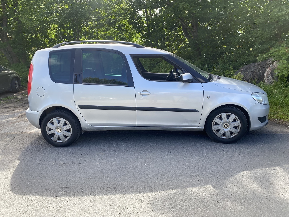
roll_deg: +2.7
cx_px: 144
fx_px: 217
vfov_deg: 53.1
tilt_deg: -16.0
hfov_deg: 67.3
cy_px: 108
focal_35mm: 26
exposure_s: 1/644
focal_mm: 4.25
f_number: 1.8
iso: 32
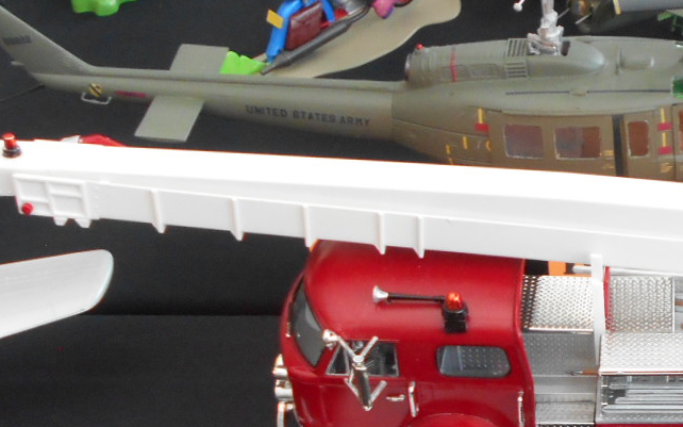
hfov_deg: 25.9
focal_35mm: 74
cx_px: 737
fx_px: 1377
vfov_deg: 17.2
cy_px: 422
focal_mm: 5.1
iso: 220
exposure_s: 1/30
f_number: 3.4
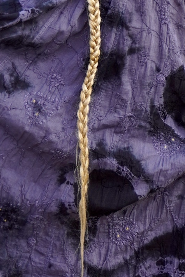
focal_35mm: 151
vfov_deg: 13.6
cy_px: 98
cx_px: 63
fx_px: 1163
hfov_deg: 9.1
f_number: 5
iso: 100
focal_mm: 28
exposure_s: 1/200
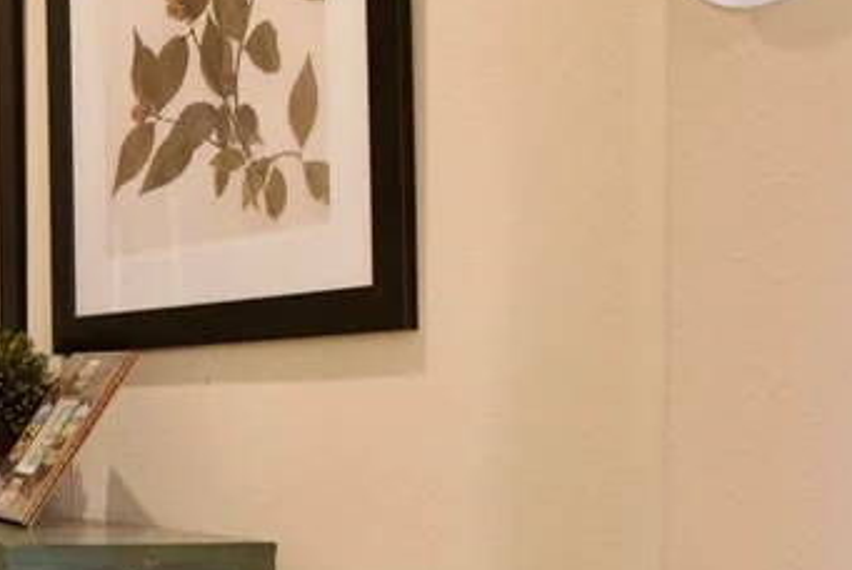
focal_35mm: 72
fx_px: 1705
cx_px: -217
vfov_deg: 18.8
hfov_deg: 24.8
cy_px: 439
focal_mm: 16
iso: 1600
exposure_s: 1/160
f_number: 2.2
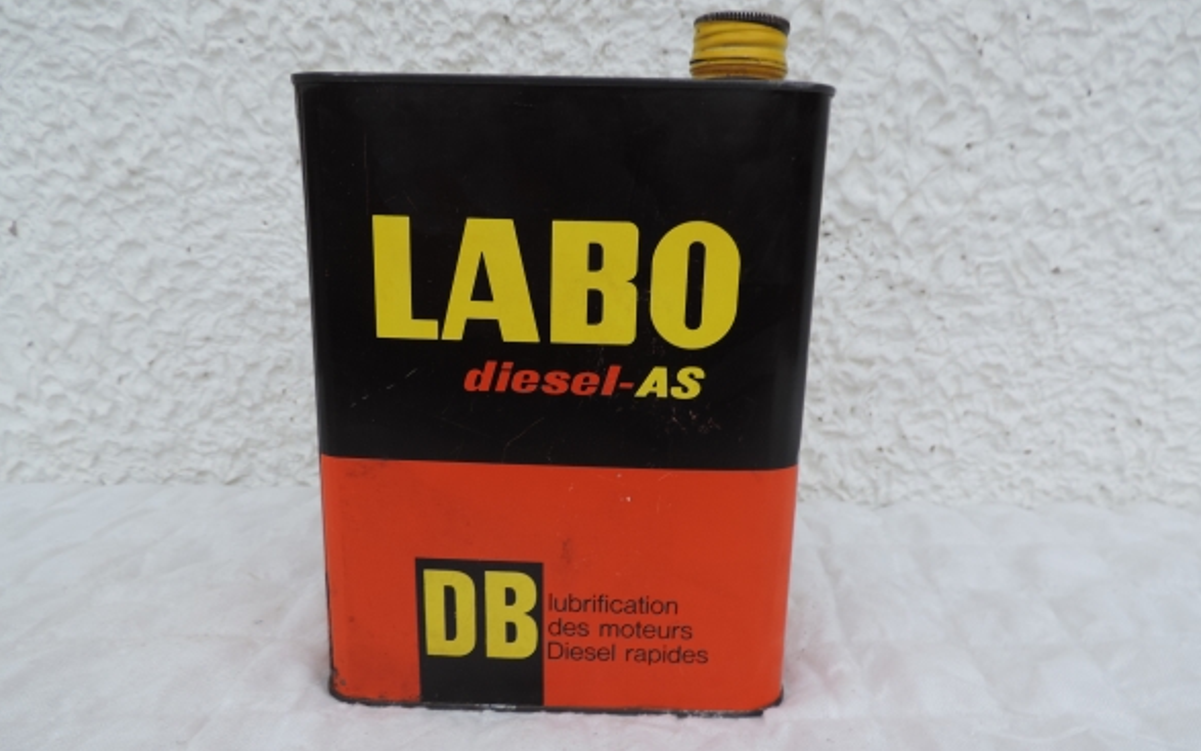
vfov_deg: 47.5
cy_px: 422
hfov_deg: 70.4
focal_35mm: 26
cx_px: 591
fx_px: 851
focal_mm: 4.3
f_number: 3
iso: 80
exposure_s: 1/80
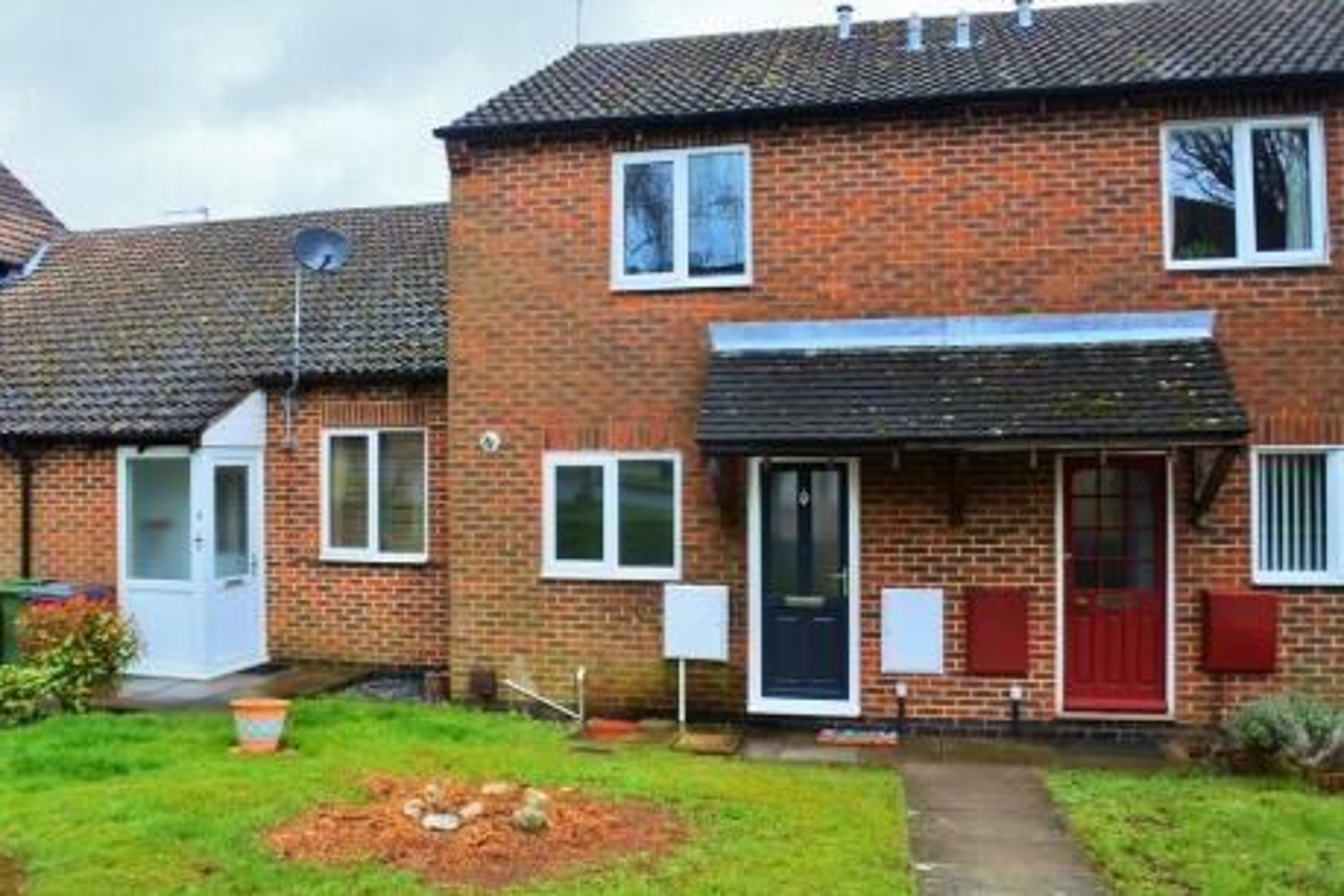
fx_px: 1045
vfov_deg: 46.4
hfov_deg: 65.5
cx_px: 668
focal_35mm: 28
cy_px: 435
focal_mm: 10
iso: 200
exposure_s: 1/800
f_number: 3.5
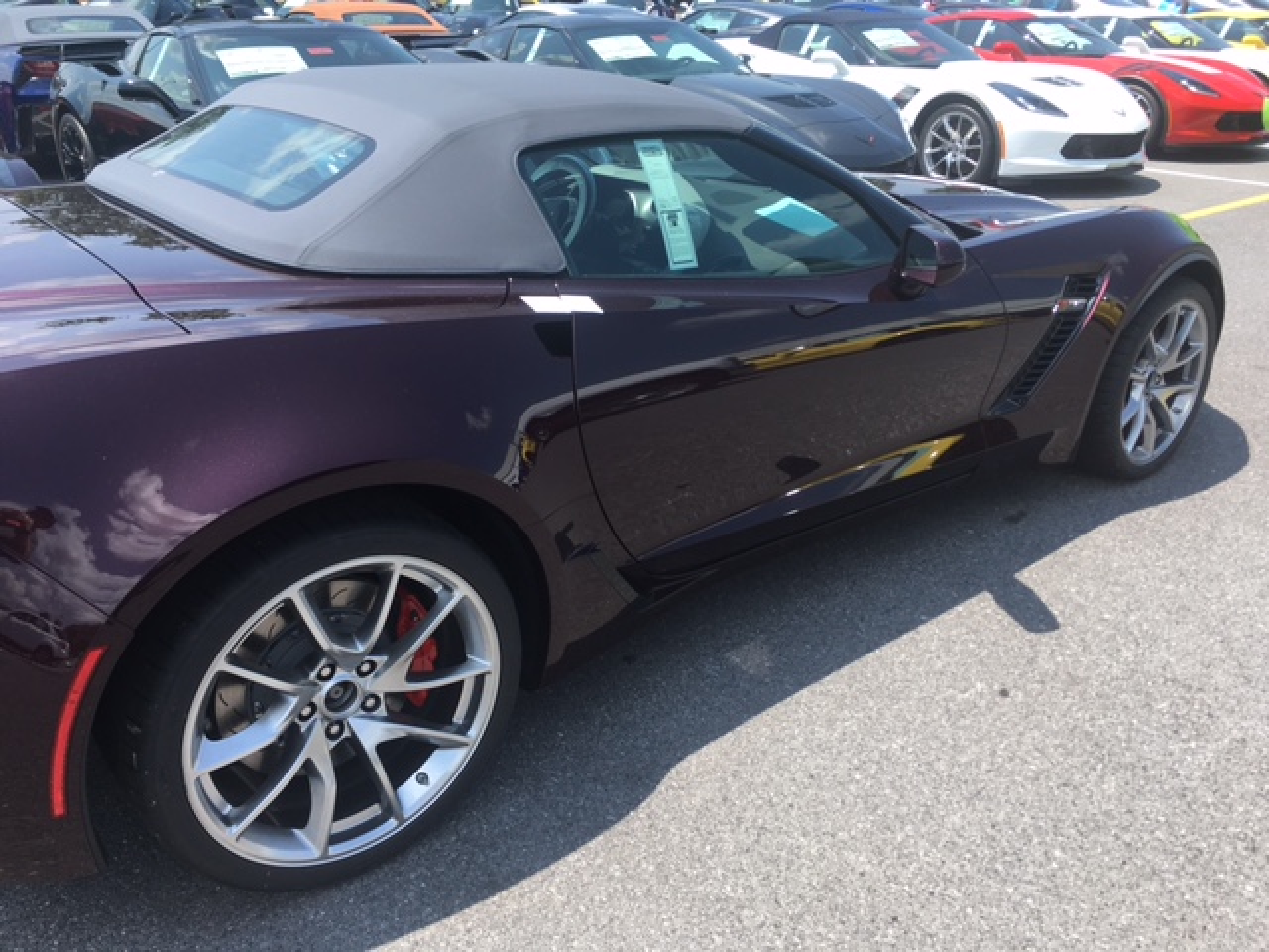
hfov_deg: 61.7
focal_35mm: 29
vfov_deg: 48.2
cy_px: 476
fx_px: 1063
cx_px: 634
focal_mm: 4.15
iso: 25
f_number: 2.2
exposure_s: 1/668
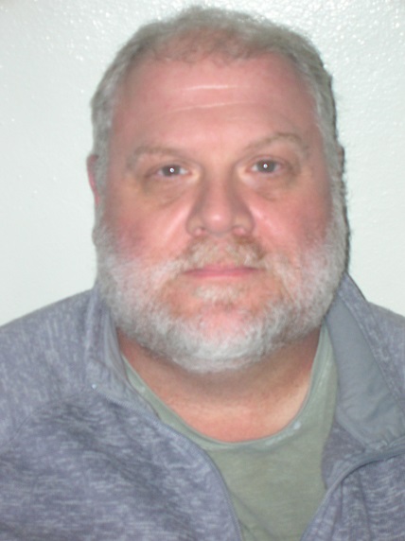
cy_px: 270
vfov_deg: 19.3
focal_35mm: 102
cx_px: 202
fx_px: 1594
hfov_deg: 14.5
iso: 156
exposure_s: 1/60.1
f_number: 4.9
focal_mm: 17.1
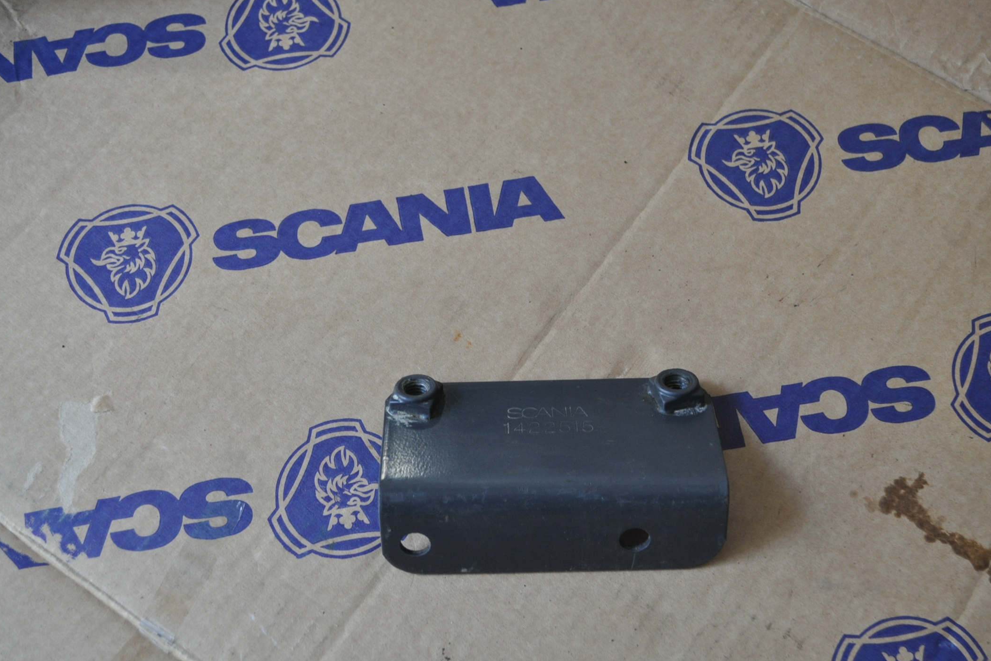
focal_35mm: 54
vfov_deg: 25.3
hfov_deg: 37.2
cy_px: 334
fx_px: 1473
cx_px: 488
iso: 800
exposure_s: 1/60
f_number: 5
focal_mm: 35
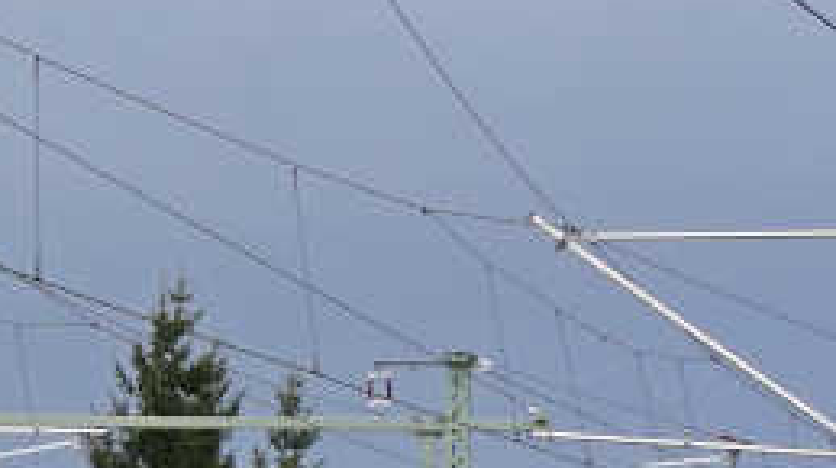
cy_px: 570
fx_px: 12200
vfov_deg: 2.2
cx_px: -1252
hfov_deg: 3.9
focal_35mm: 551
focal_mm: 85
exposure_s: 1/250
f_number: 10
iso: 1000
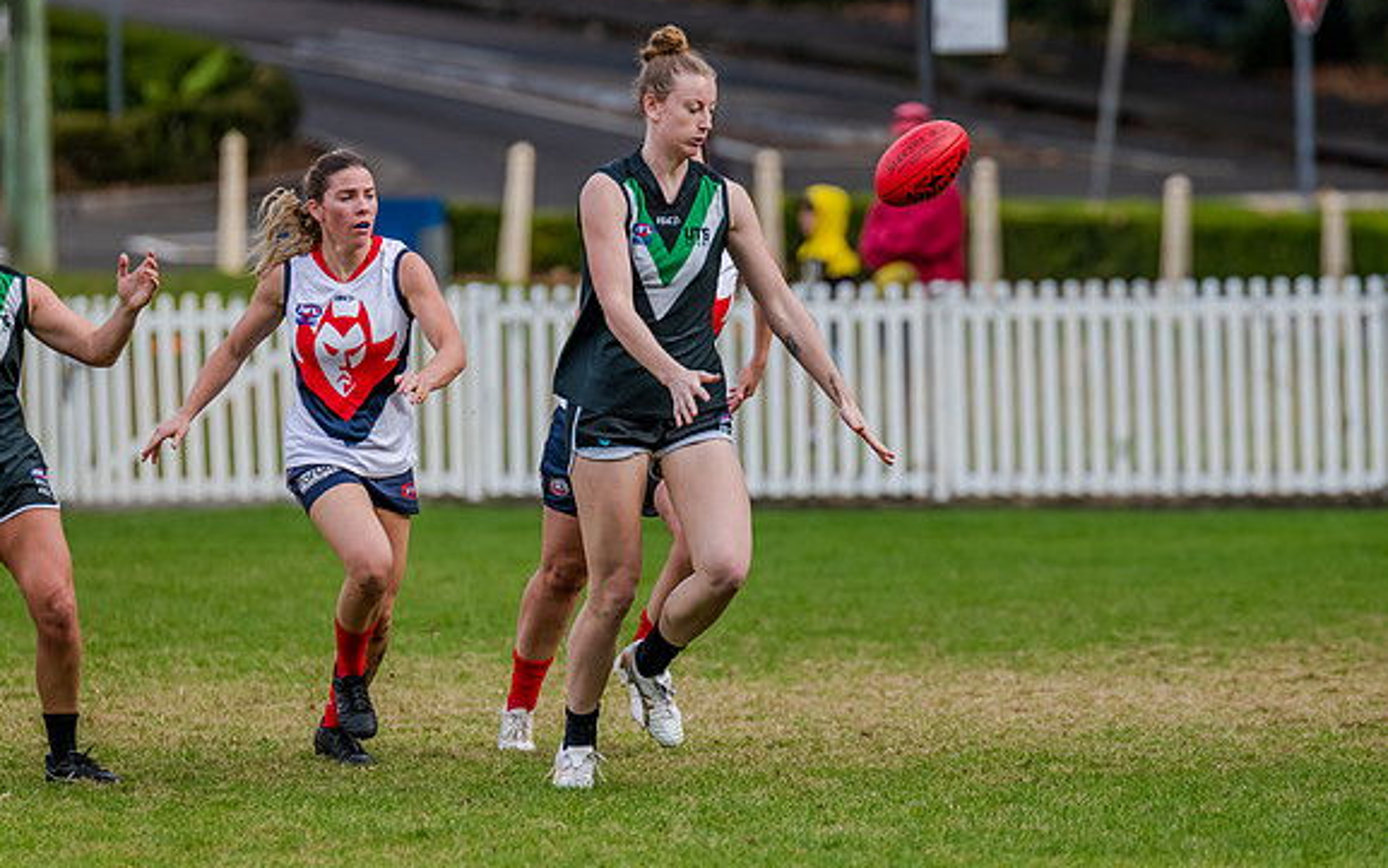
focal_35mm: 421
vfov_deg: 3.1
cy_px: 431
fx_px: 15930
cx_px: 743
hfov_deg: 5.0
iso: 800
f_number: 5.6
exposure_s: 1/1600
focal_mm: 380
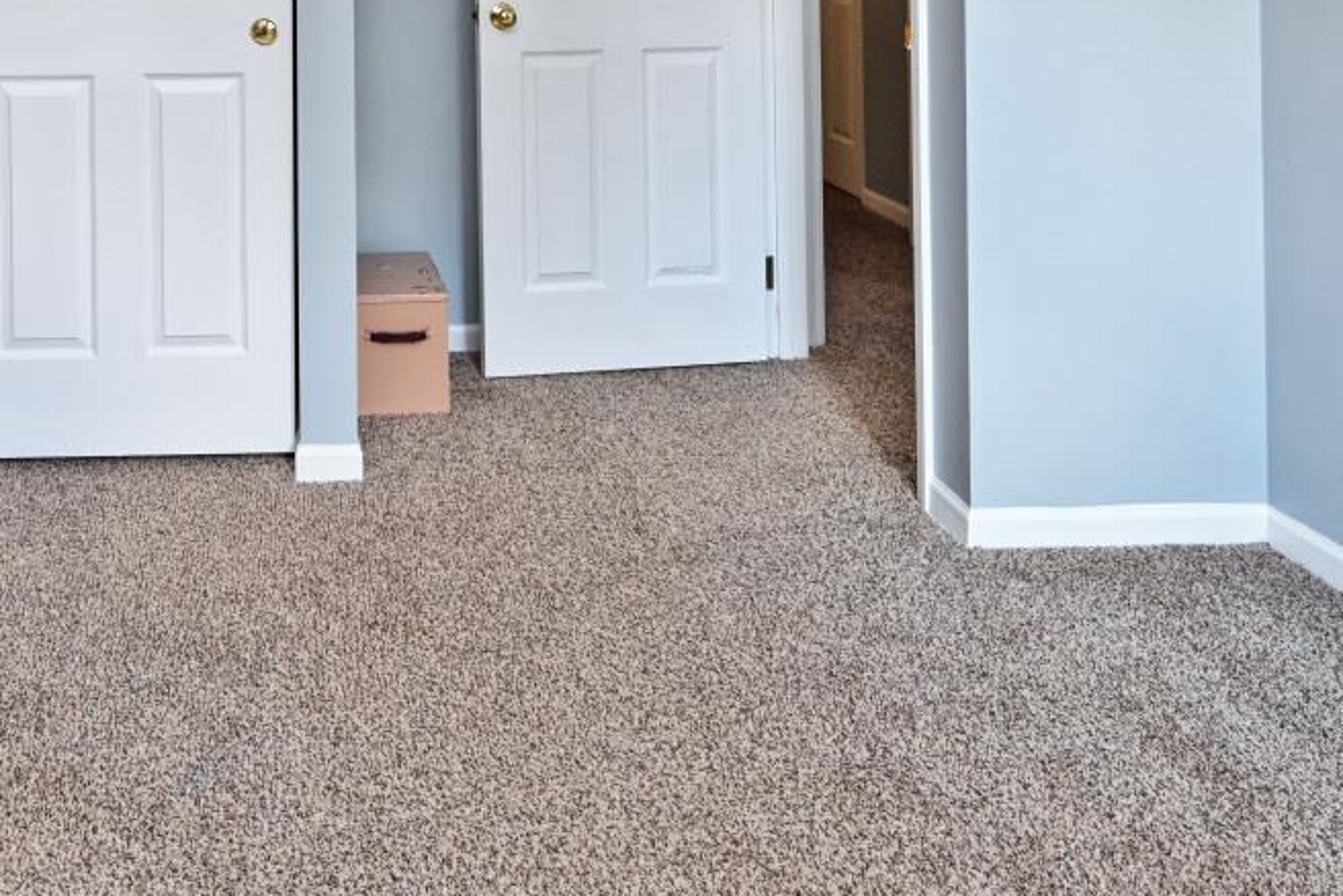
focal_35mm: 32
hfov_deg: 55.1
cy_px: -104
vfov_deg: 35.0
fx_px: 1194
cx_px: 291
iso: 280
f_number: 4
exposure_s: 1/60
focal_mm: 14
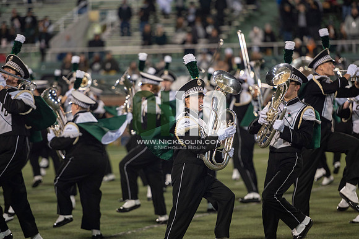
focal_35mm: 200
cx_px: 180
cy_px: 120
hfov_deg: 10.3
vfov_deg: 6.9
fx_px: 1993
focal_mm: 200
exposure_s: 1/500
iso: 1000
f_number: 2.8
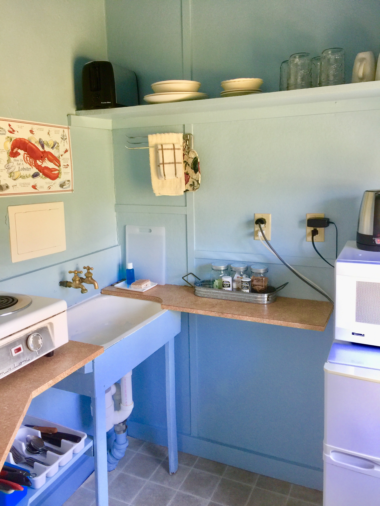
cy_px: 253
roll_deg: +0.8
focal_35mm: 29
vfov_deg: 61.7
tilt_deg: -8.8
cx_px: 190
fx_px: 424
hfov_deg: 48.2
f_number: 2.2
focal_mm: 4.15
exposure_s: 1/30
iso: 50
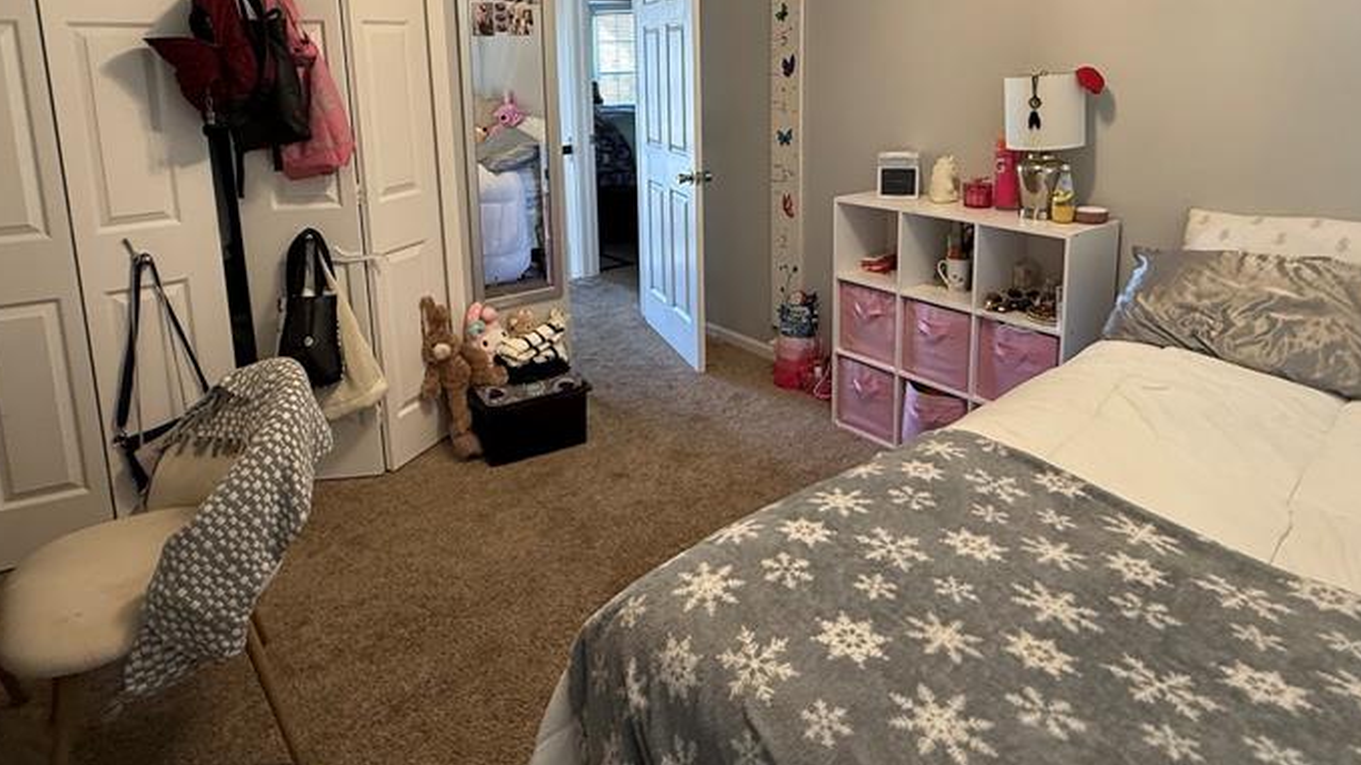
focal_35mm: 23
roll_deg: +3.2
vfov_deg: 47.9
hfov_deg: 78.7
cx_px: 677
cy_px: 206
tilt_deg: -7.6
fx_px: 830
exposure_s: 1/60
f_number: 2.2
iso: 250
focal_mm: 2.22
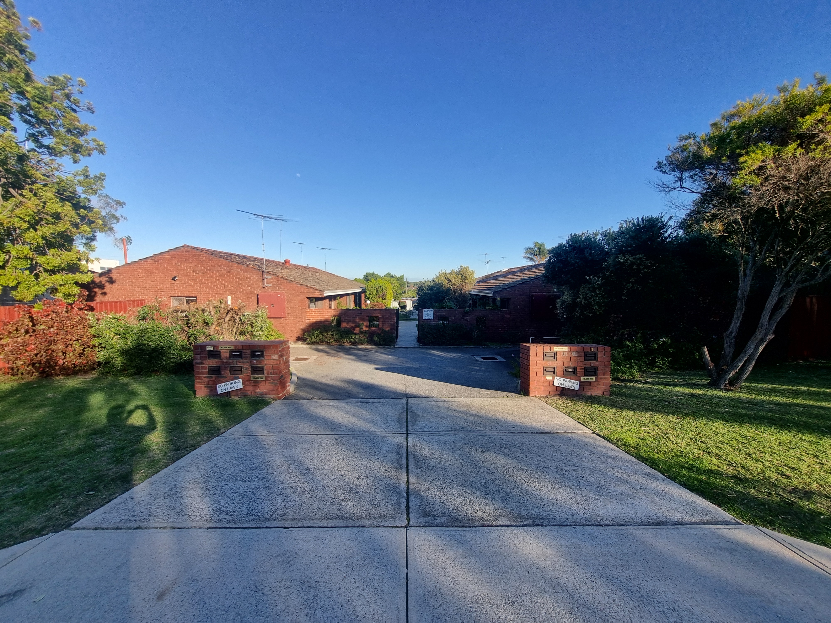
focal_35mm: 13
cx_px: 416
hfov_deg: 106.2
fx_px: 312
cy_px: 312
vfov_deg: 89.9
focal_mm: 1.74
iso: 50
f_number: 2.2
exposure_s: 1/612
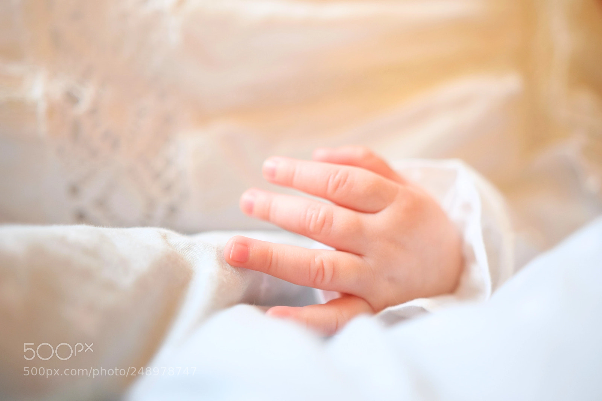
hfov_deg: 37.9
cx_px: 301
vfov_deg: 25.7
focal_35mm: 52
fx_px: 878
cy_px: 200
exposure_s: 1/60
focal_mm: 35
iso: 400
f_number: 1.8
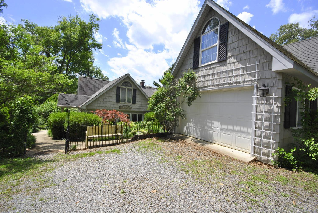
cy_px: 106
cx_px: 159
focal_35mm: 16
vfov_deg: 72.2
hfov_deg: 94.9
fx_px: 146
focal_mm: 11
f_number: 8
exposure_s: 1/250
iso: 100
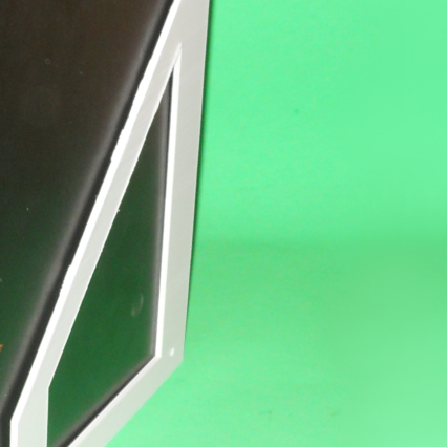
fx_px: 1066
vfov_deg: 23.7
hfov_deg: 22.5
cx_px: -31
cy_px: 221
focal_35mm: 73
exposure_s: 1/25
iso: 100
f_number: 2.7
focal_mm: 5
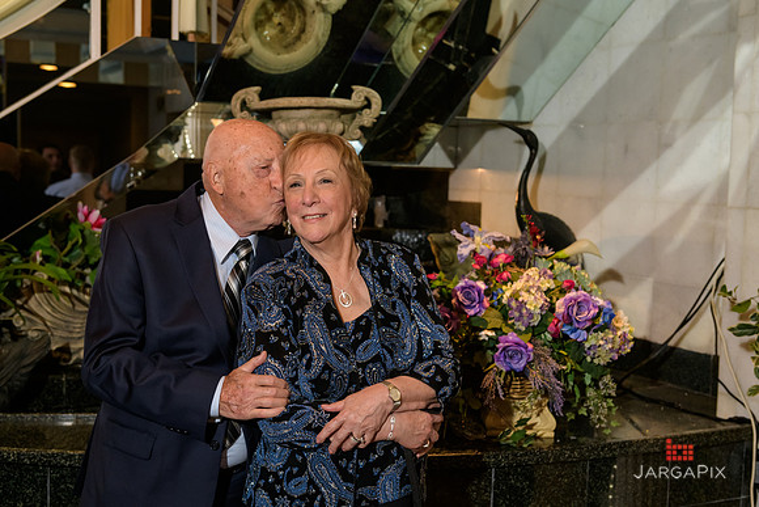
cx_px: 380
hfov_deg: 39.6
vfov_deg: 27.0
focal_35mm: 50
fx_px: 1054
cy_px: 254
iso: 1000
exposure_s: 1/125
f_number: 5
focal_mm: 50
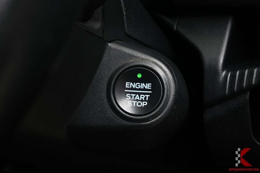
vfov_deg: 18.2
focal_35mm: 75
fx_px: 542
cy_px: 86
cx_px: 130
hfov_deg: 27.0
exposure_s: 1/30
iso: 400
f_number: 6.3
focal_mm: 50
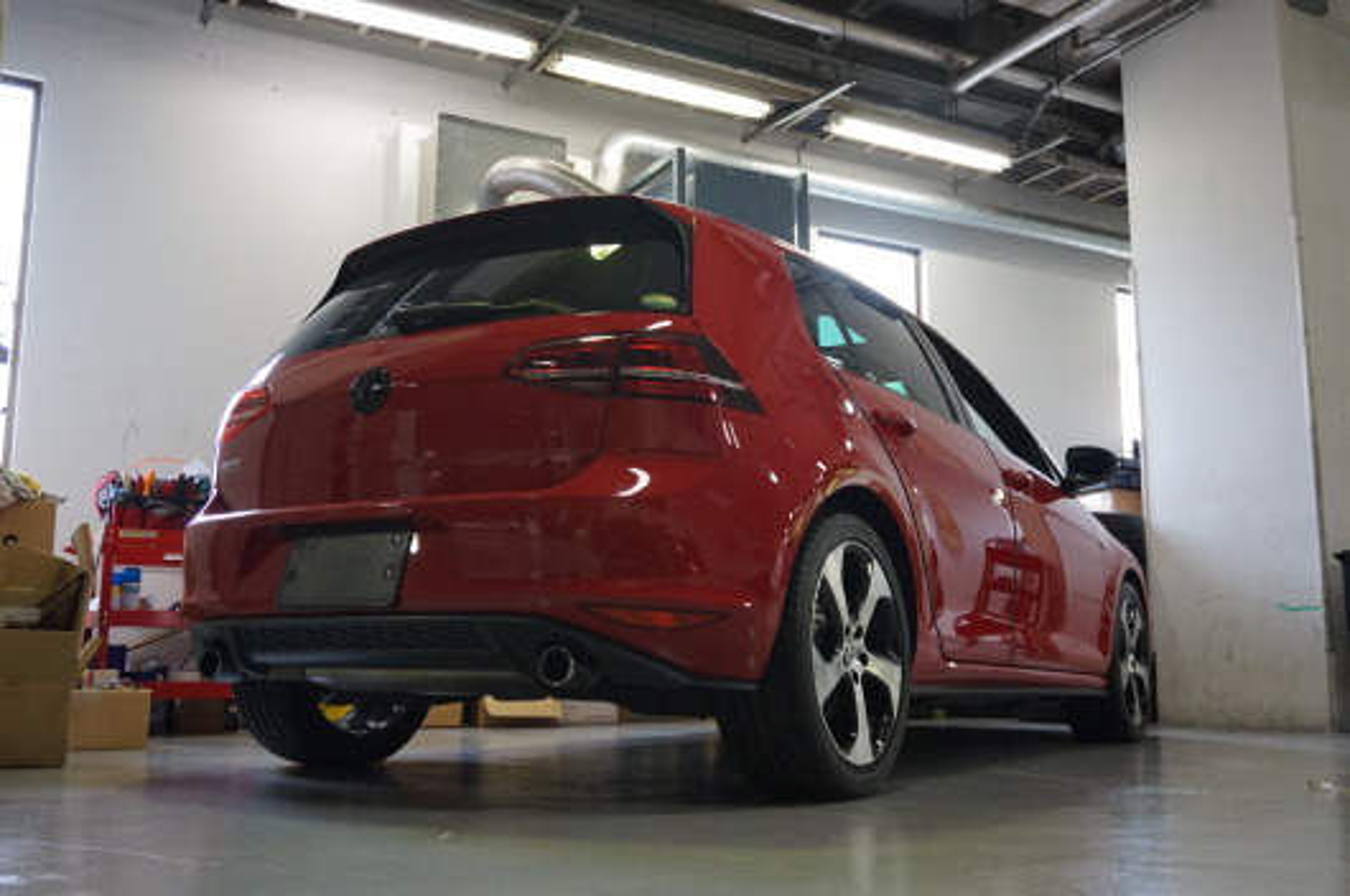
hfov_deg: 55.2
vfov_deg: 38.3
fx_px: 1292
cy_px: 448
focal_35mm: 34
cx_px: 675
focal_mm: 23
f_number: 4
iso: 1250
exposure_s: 1/160
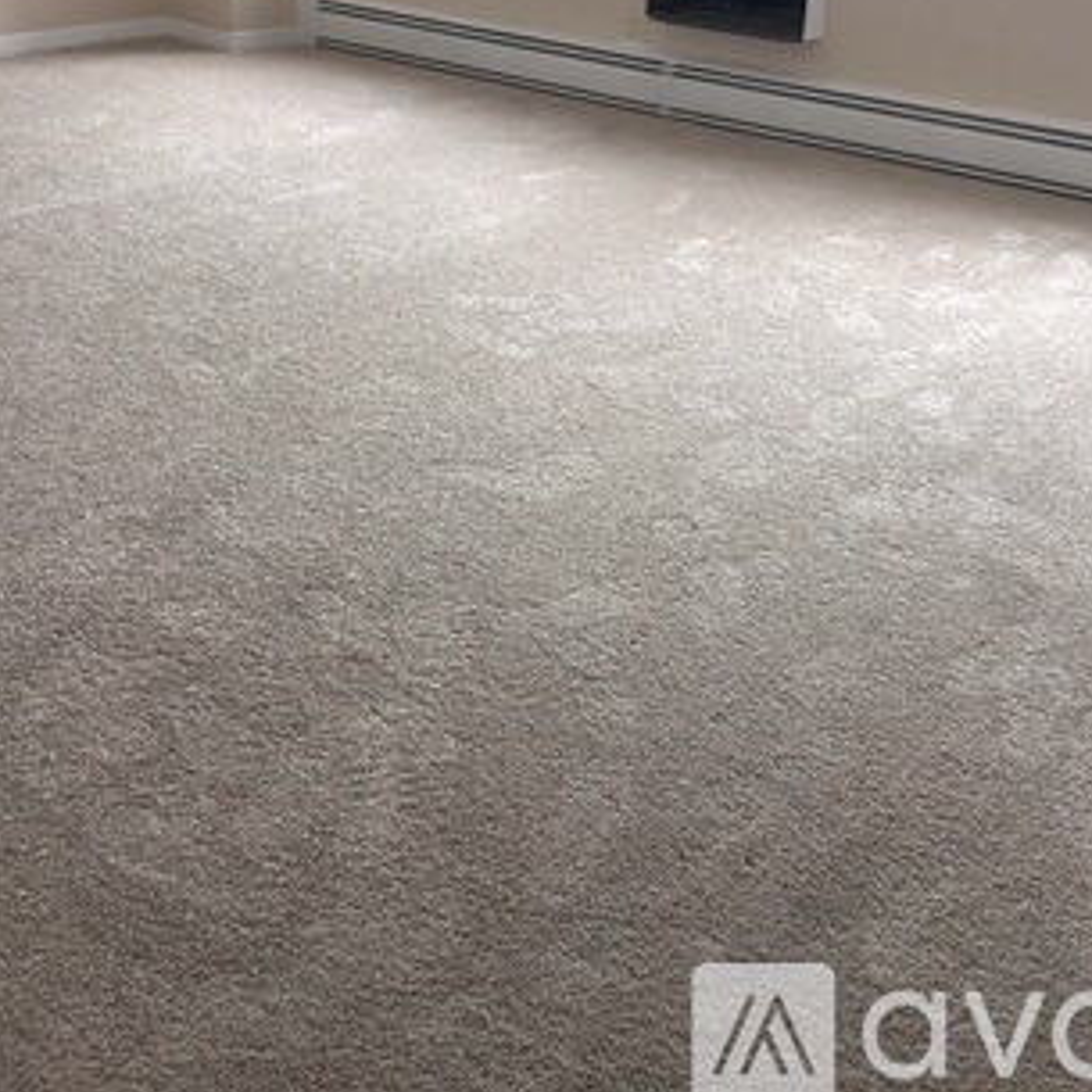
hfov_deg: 40.0
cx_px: 600
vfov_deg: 38.5
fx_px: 1499
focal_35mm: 42
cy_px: 211
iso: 25
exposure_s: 1/157
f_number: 2.2
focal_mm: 4.15
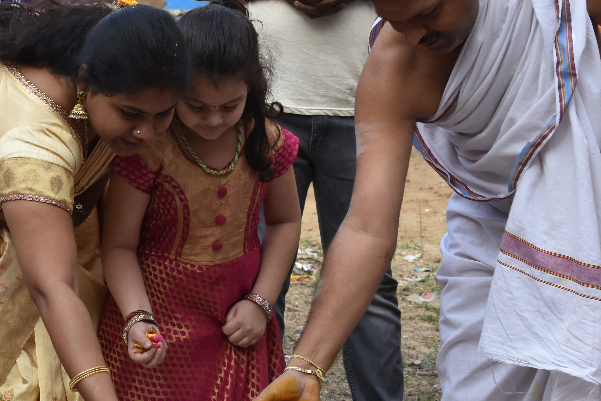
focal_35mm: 144
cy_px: 215
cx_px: 227
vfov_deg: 9.5
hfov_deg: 14.2
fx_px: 2404
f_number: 8
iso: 640
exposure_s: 1/250
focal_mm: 52
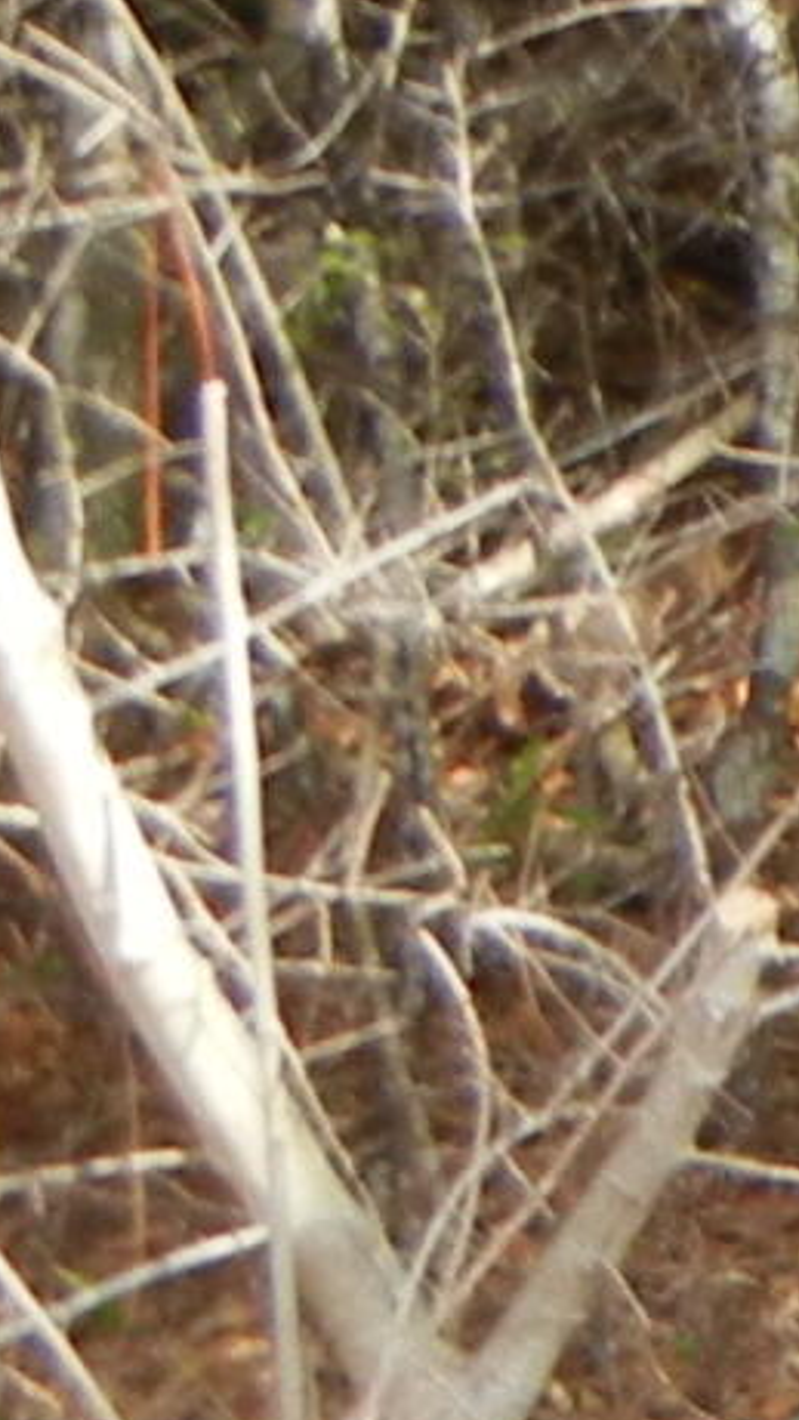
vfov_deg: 7.8
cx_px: 4563
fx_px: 10425
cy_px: 494
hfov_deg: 3.8
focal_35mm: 277
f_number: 3.7
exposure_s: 1/247
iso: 160
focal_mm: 7.1
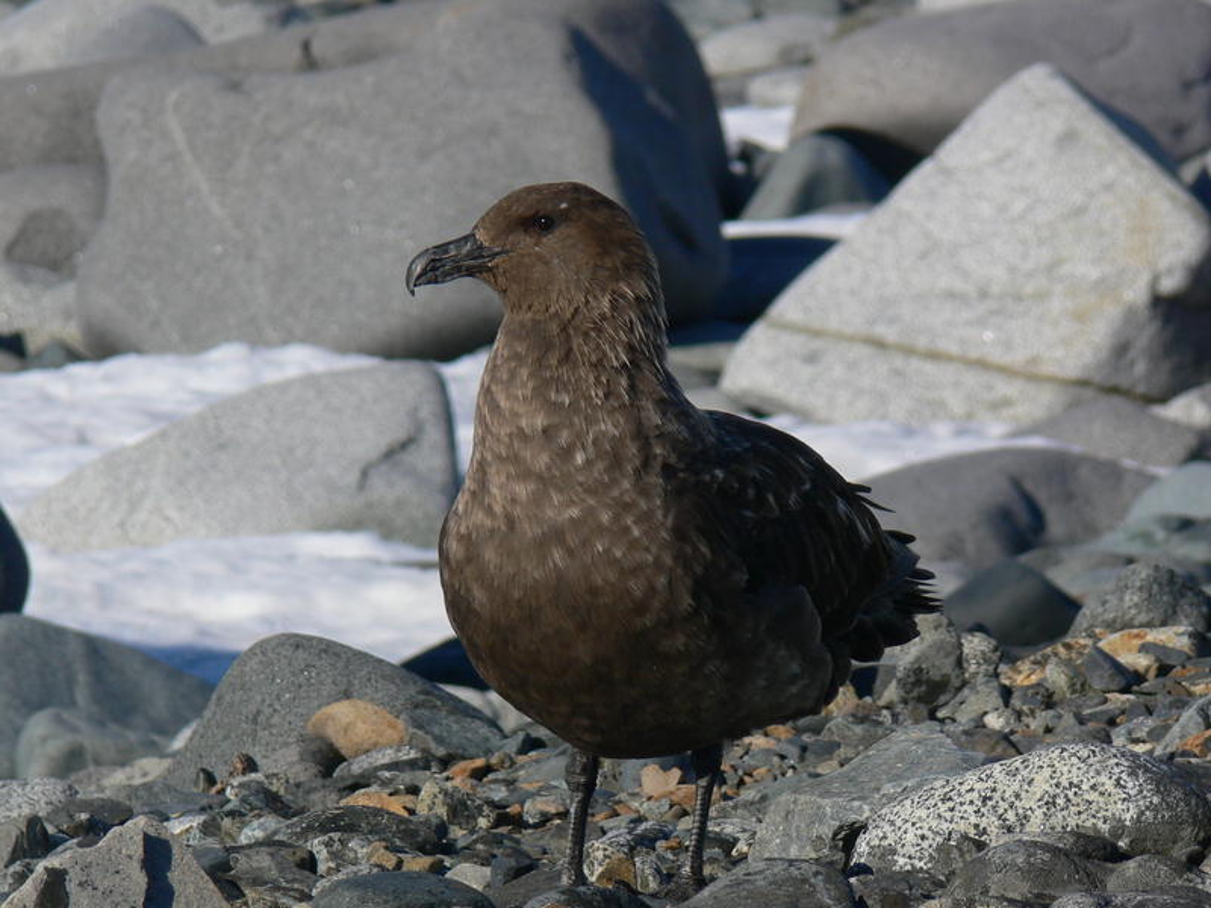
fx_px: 12874
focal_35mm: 368
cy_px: 454
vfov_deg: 4.0
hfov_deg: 5.4
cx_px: 606
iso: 80
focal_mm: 61.1
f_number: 5.6
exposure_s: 1/500
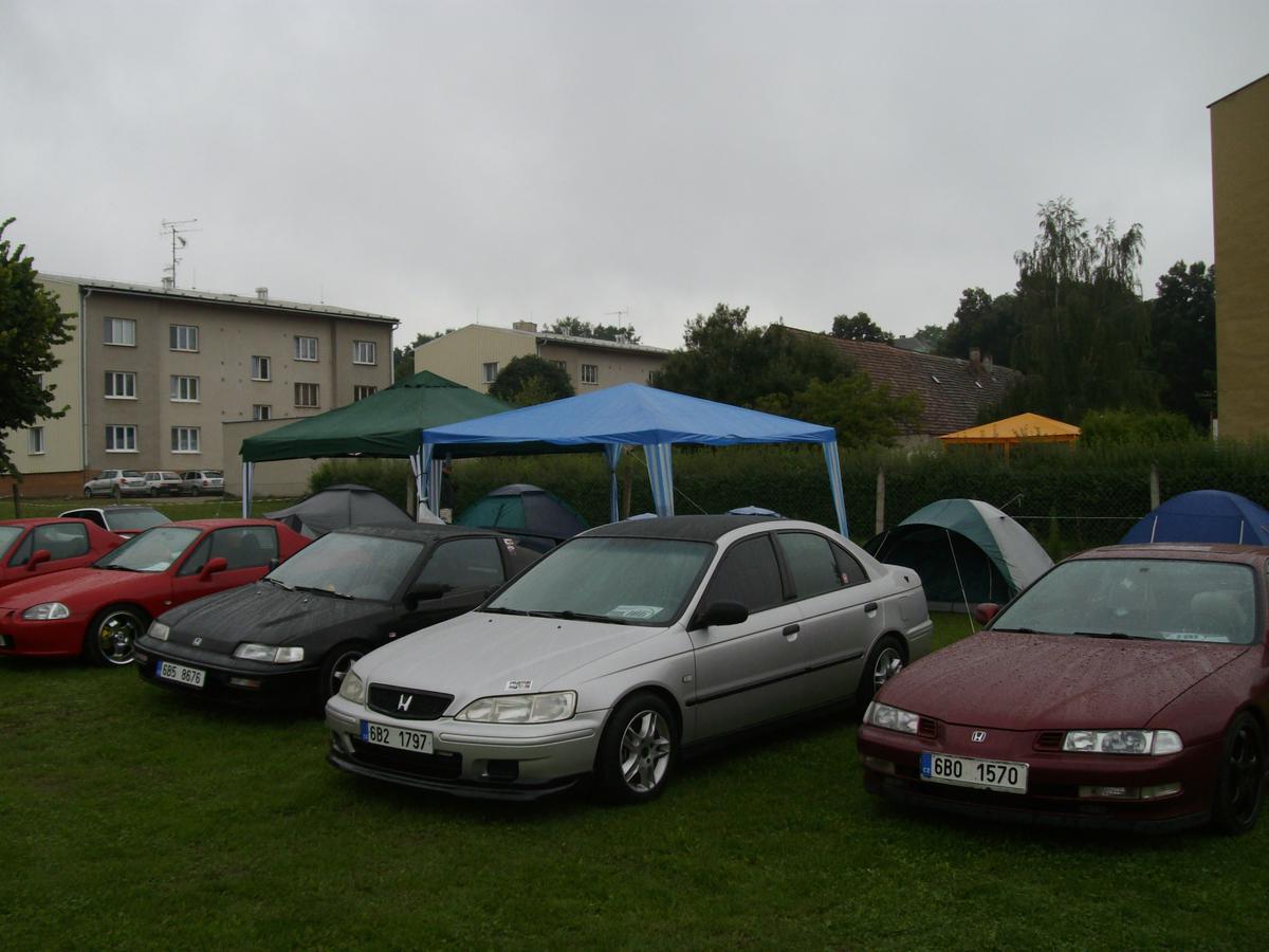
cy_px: 476
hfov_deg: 51.4
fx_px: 1320
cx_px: 634
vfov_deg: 39.7
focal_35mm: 36
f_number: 2.7
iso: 80
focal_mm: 6
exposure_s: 1/250
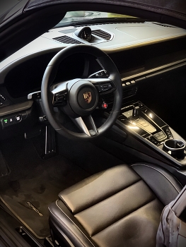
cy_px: 124
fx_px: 372
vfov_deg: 36.8
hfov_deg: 28.1
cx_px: 93
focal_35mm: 52
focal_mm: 6
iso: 200
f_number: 2.4
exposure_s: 1/35
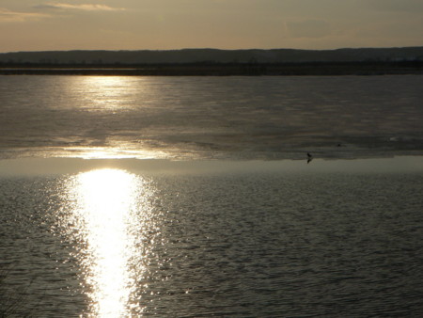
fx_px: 1161
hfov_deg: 20.6
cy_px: 159
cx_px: 212
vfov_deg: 15.6
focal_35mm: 95
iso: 80
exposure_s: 1/1600
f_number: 7.3
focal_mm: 12.5
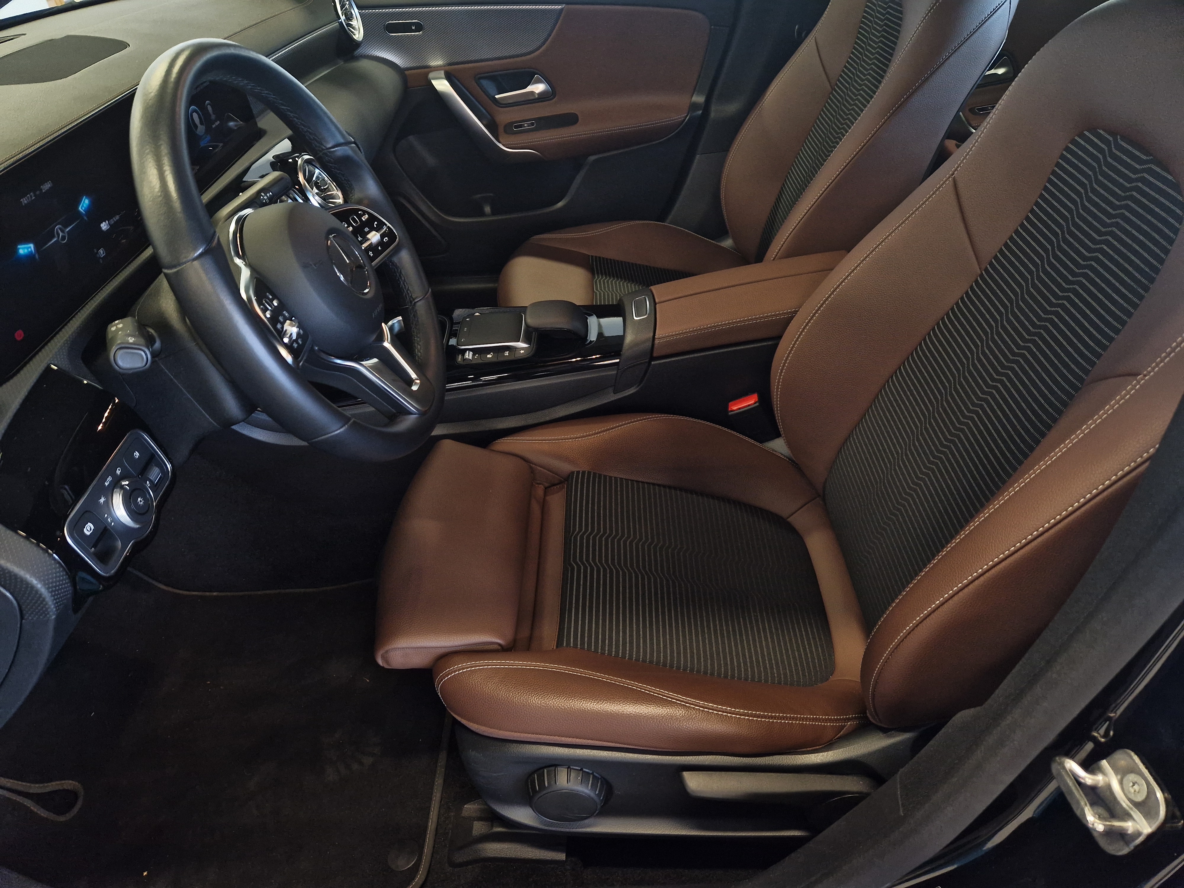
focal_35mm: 23
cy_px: 444
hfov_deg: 73.9
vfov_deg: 58.9
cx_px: 592
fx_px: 787
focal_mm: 5.4
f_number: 1.8
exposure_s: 1/100
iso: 320
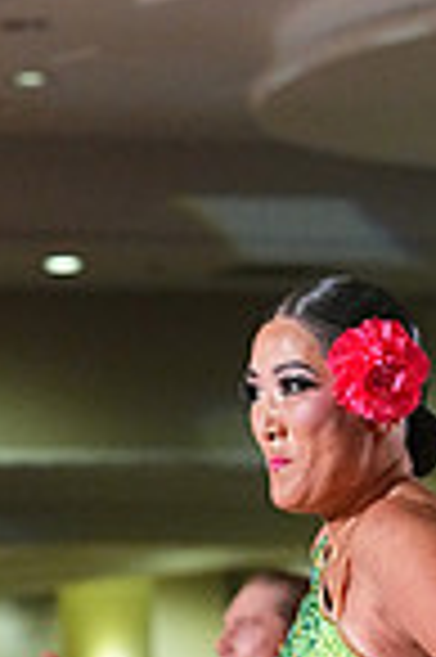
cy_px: 1170
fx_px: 7247
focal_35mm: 398
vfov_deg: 5.1
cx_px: 641
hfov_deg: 3.4
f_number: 5
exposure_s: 1/400
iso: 8000
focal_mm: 100
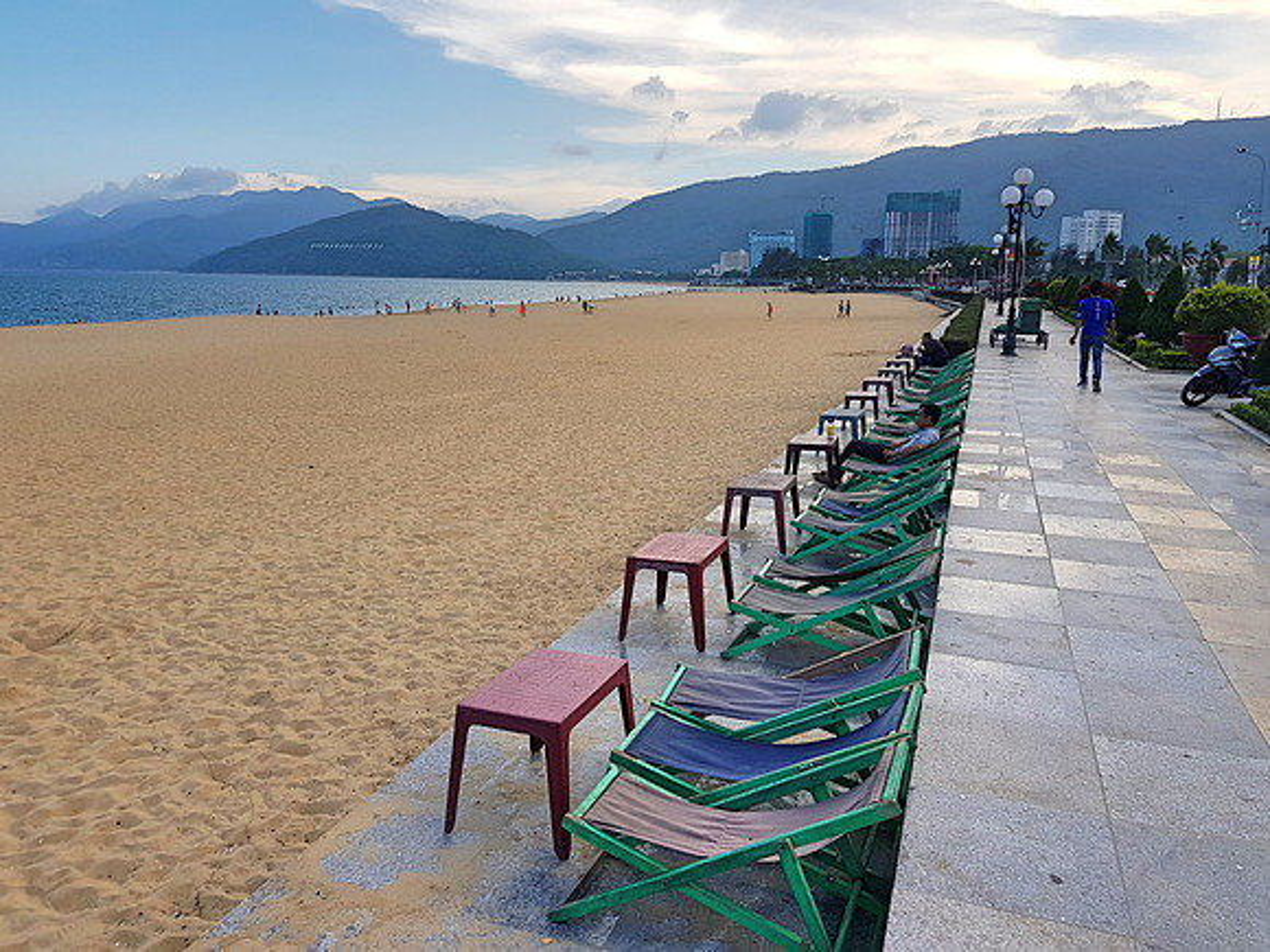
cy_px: 476
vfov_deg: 53.1
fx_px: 954
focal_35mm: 26
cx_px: 635
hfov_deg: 67.3
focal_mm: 4.2
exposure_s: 1/612
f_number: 1.7
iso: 40
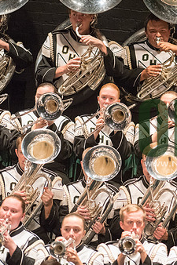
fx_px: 3802
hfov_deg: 2.7
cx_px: 198
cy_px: 136
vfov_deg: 4.0
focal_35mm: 515
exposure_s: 1/500
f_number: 2.8
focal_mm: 300
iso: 4000
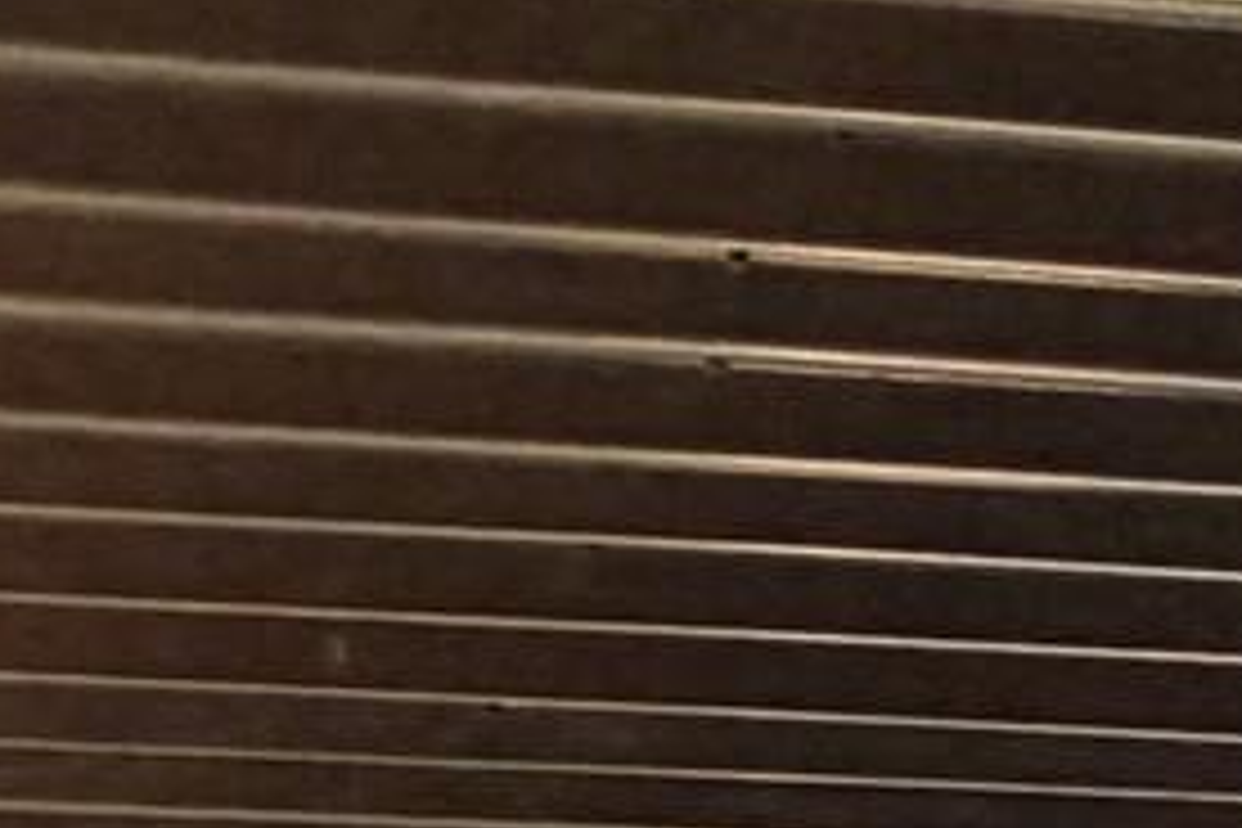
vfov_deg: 8.6
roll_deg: +0.2
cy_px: 2997
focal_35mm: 108
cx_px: 158
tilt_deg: -23.4
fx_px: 3726
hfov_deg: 18.7
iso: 160
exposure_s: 1/121
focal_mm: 2.22
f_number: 2.2
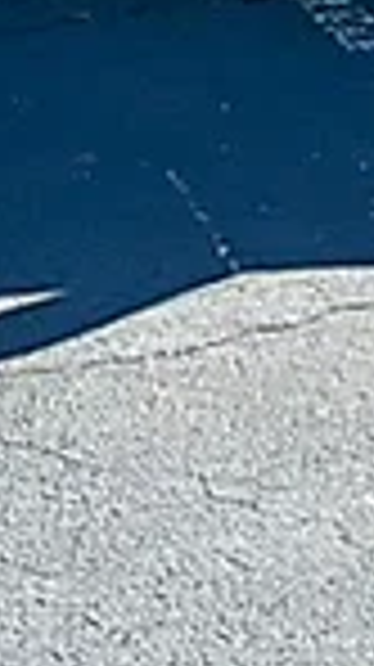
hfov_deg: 9.3
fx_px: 2280
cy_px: -488
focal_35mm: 129
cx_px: 451
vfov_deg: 14.8
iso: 80
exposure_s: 1/3497
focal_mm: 6.86
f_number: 1.78
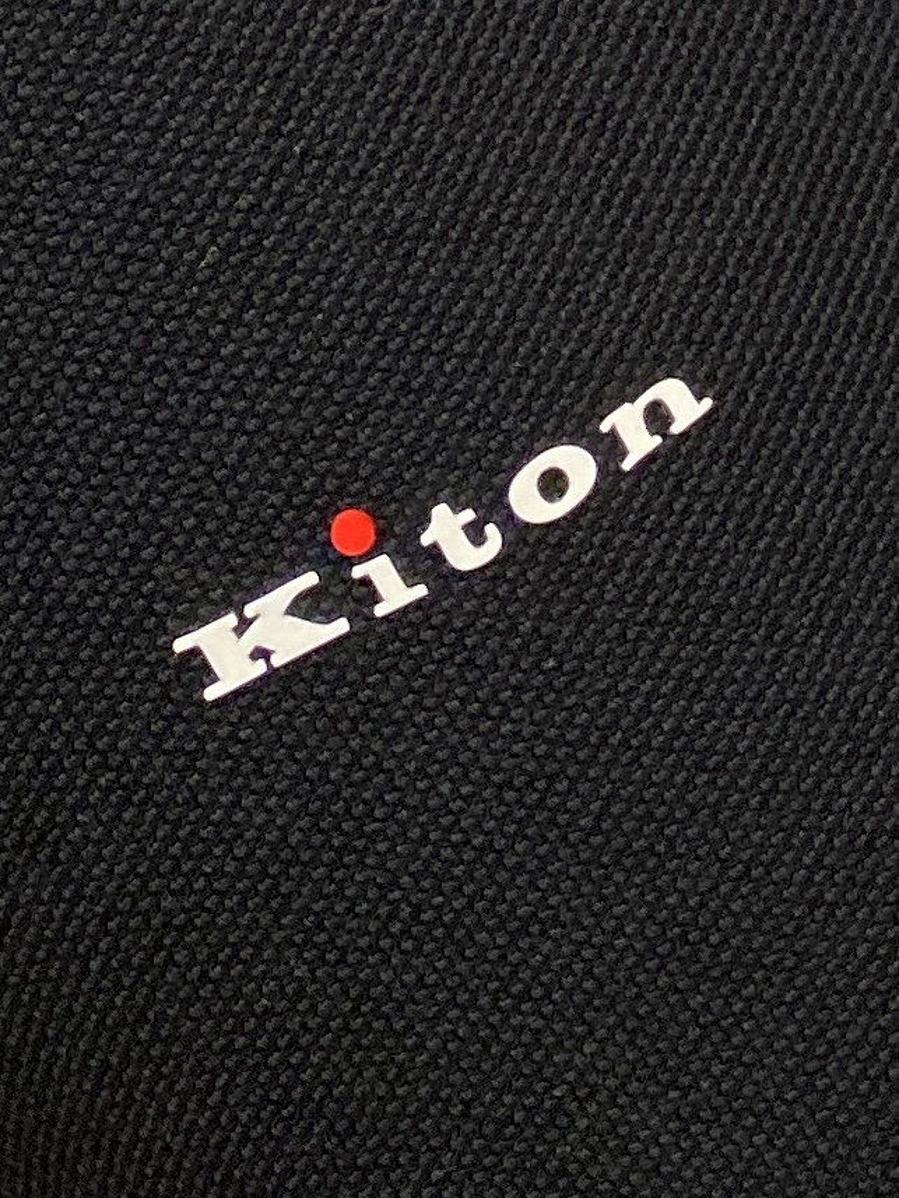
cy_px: 599
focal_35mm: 26
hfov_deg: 53.1
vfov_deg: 67.3
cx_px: 450
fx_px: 900
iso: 125
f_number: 1.8
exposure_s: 1/121
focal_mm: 4.25
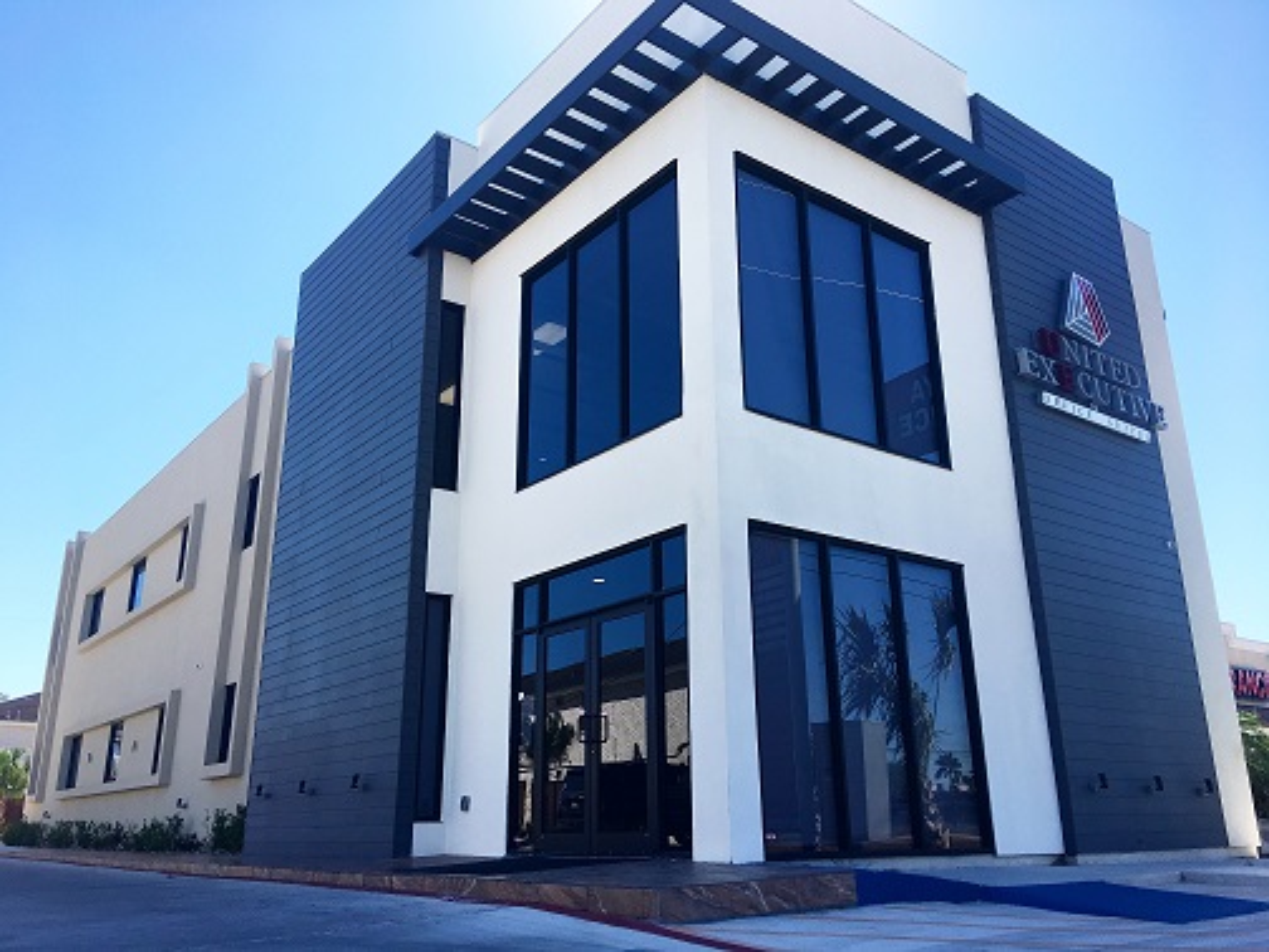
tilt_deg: +19.2
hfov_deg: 61.7
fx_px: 1063
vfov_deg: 48.2
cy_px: 476
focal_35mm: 29
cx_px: 634
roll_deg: +0.4
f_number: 2.2
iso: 25
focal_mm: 4.15
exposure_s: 1/950
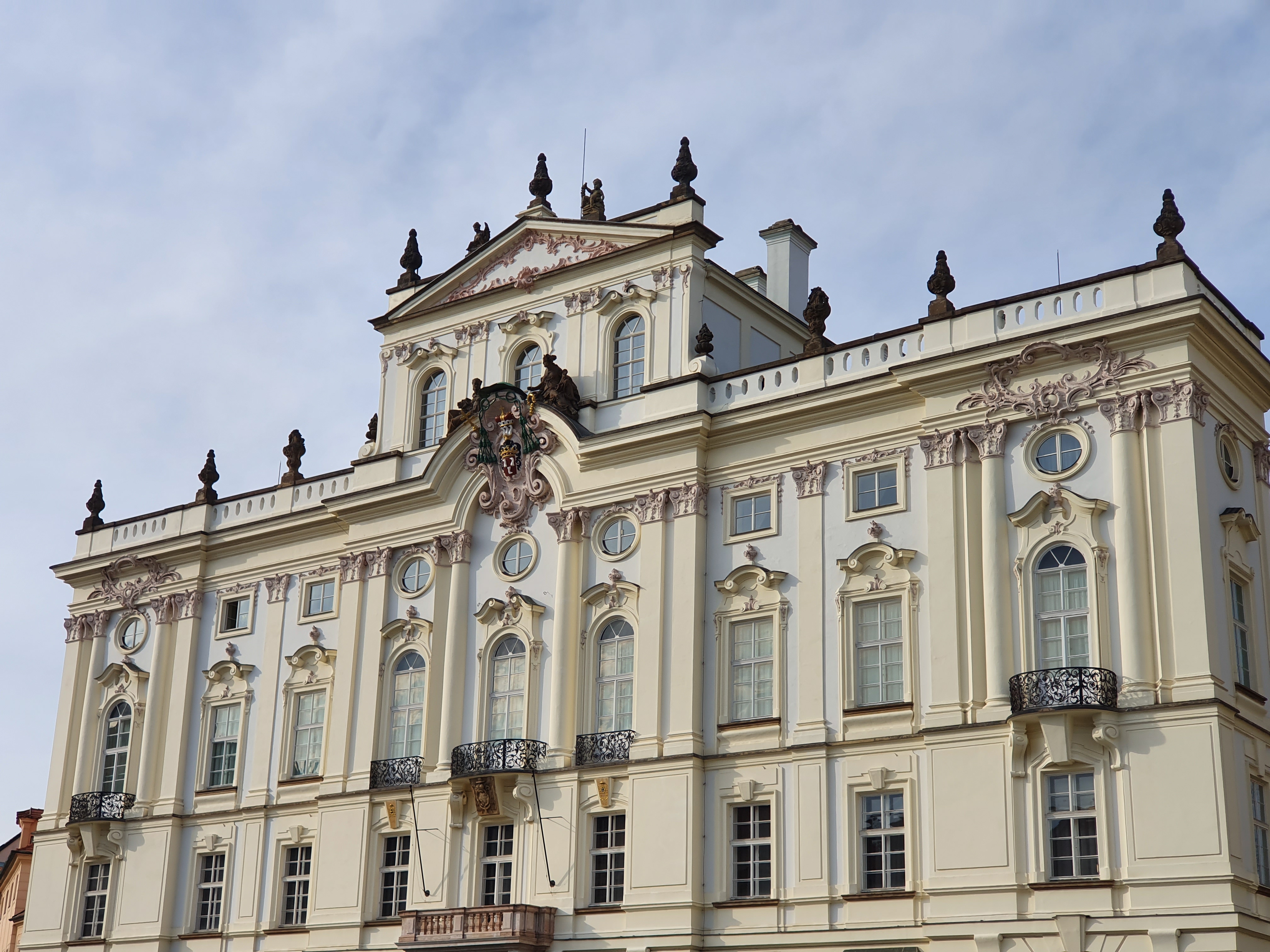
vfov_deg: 28.0
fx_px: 1908
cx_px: 635
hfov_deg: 36.8
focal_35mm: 52
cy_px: 476
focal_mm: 6
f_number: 2.4
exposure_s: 1/936
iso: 50
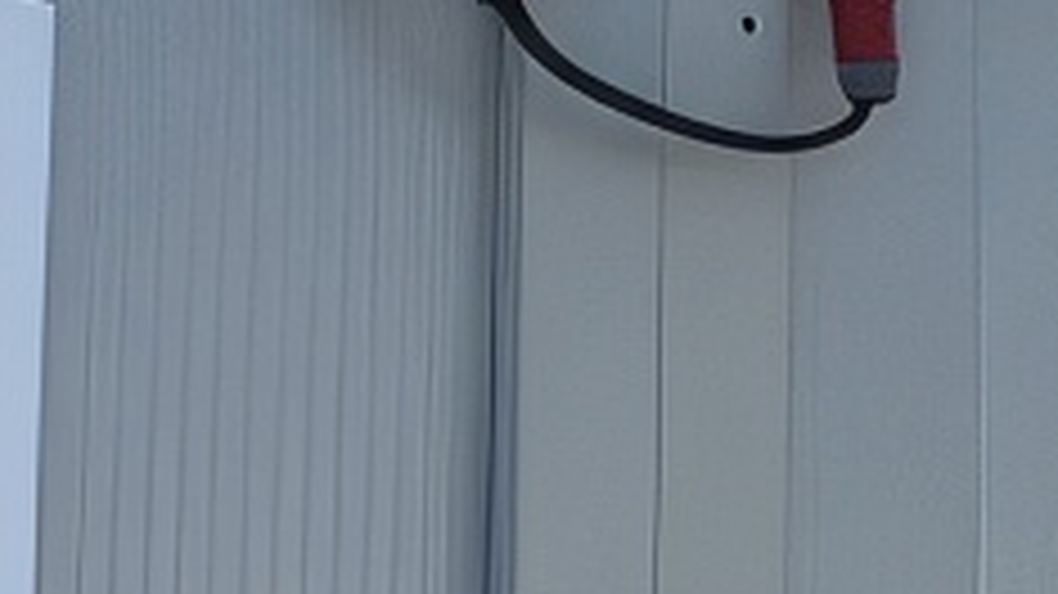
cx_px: 1630
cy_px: 284
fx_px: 4824
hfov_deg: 11.9
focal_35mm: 172
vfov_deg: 7.0
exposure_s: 1/962
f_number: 2.2
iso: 25
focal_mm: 4.15
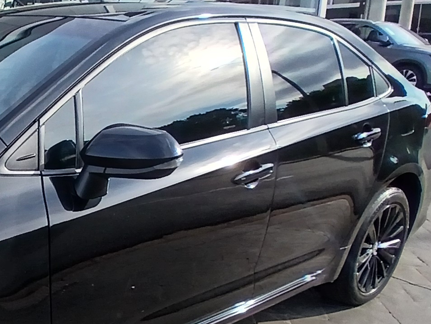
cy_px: 243
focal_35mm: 46
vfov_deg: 31.0
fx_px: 573
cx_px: -26
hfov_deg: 36.0
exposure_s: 1/577
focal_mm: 1.4
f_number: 2.2
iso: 50
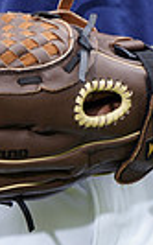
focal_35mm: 886
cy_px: -278
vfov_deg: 2.4
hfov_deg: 1.5
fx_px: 5917
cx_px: 58
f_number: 6.3
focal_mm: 200
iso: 100
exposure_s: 1/250
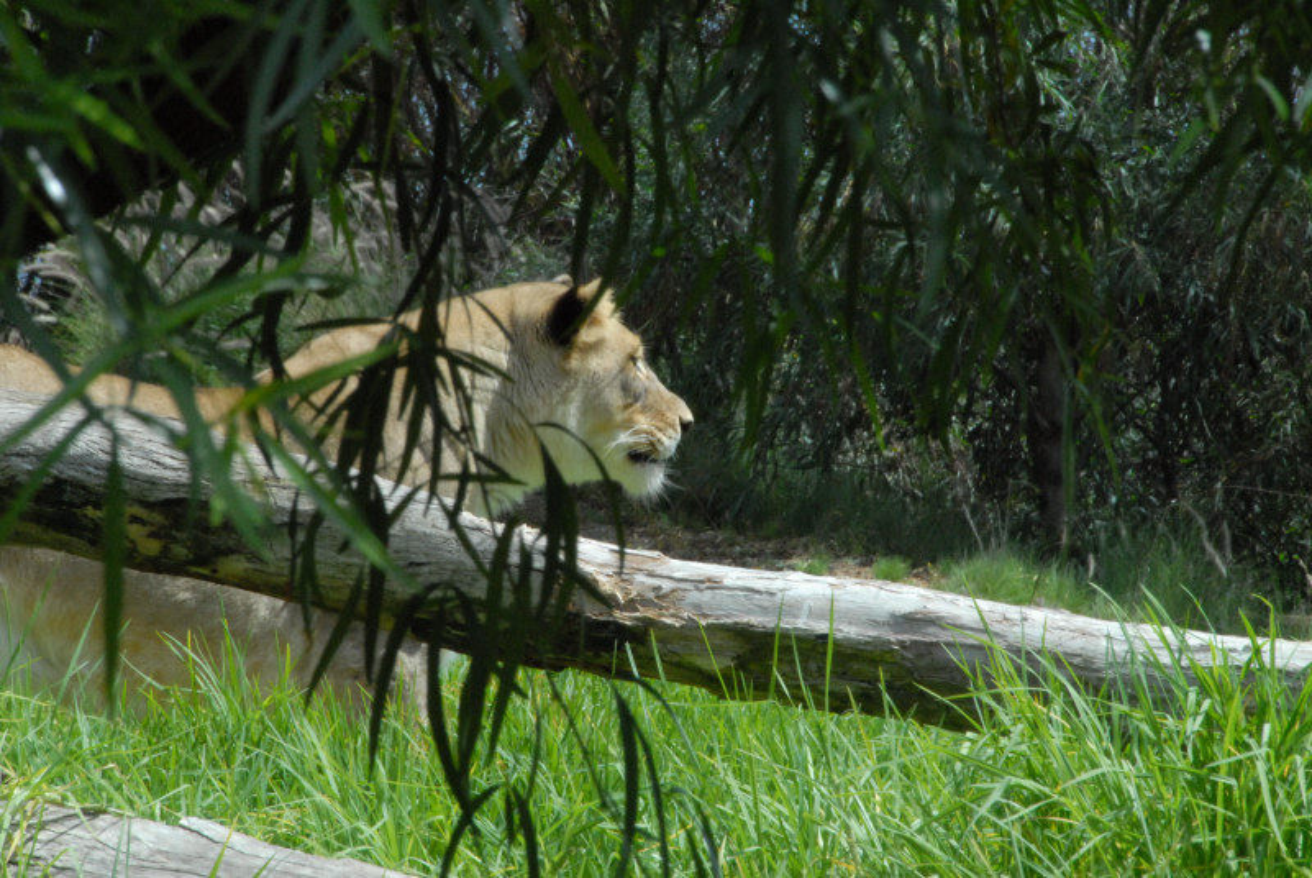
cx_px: 656
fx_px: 10943
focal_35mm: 300
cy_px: 439
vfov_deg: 4.6
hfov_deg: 6.9
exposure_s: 1/125
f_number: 29
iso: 1100
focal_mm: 200
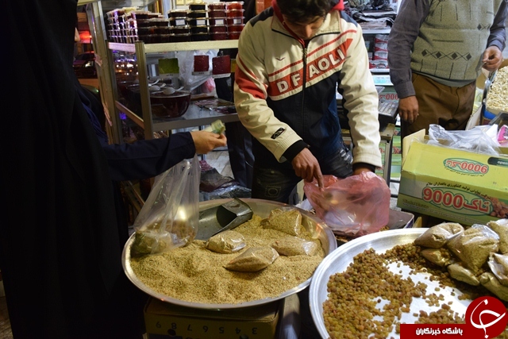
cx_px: 254
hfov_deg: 61.9
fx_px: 423
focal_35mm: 30
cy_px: 170
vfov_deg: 43.6
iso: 800
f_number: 5
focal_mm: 20
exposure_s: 1/40
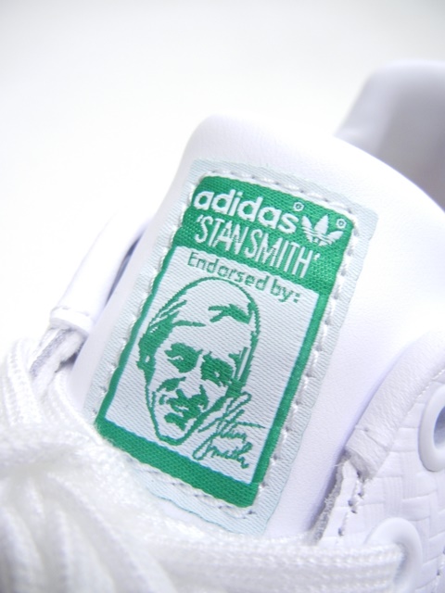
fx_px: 514
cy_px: 296
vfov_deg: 60.0
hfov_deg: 46.8
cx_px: 222
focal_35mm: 30
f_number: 3.5
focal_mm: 5.4
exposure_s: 1/23.3
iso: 400
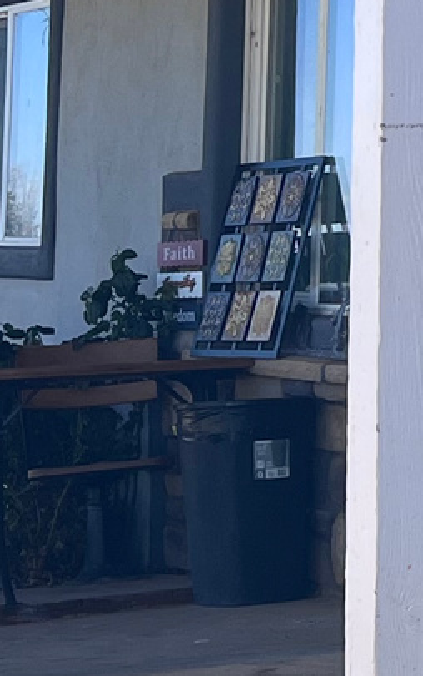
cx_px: 1186
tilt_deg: +2.8
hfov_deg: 8.3
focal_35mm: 139
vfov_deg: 15.0
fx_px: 2562
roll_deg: +0.0
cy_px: 148
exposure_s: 1/1901
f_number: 1.5
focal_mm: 5.7
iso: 50
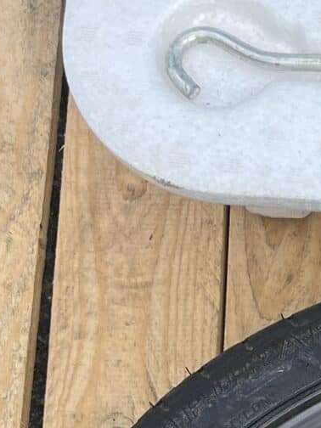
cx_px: 536
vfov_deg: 14.5
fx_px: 1632
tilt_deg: -70.1
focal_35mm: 132
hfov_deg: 10.7
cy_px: 489
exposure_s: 1/1890
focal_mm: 5.1
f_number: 1.6
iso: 50
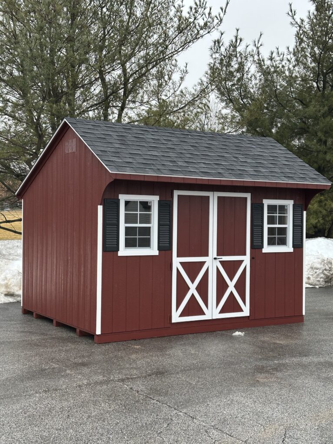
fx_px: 616
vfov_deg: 39.7
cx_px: 166
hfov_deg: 30.3
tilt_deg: -0.9
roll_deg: +1.3
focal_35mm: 48
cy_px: 222
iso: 64
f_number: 1.78
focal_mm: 6.86
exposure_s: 1/219
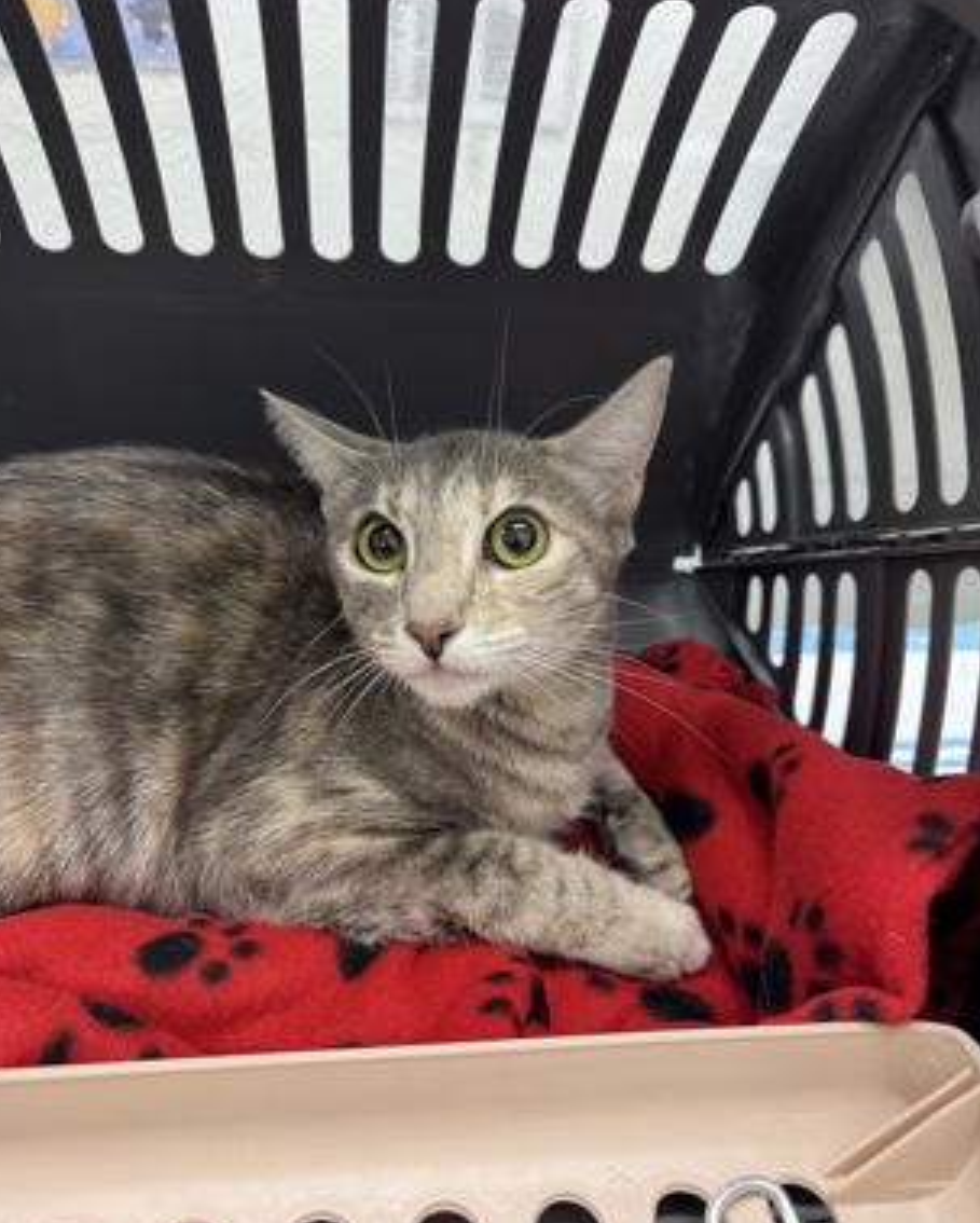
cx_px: 484
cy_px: 599
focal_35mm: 26
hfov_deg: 55.0
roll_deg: -3.9
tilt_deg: -32.4
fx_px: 941
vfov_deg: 66.0
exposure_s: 1/120
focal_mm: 6.76
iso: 200
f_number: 1.78
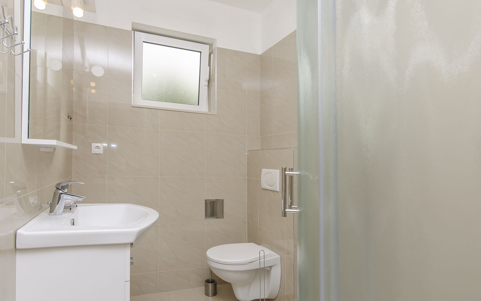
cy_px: 144
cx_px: 225
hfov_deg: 85.0
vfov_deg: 59.6
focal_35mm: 20
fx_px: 262
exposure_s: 1/125
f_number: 7.1
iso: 100
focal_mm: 10
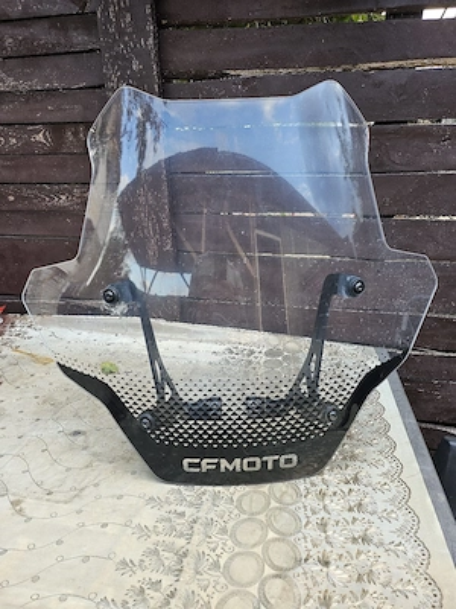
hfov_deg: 56.8
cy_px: 304
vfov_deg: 71.6
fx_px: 422
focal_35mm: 24
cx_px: 228
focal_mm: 5
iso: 100
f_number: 1.8
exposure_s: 1/182
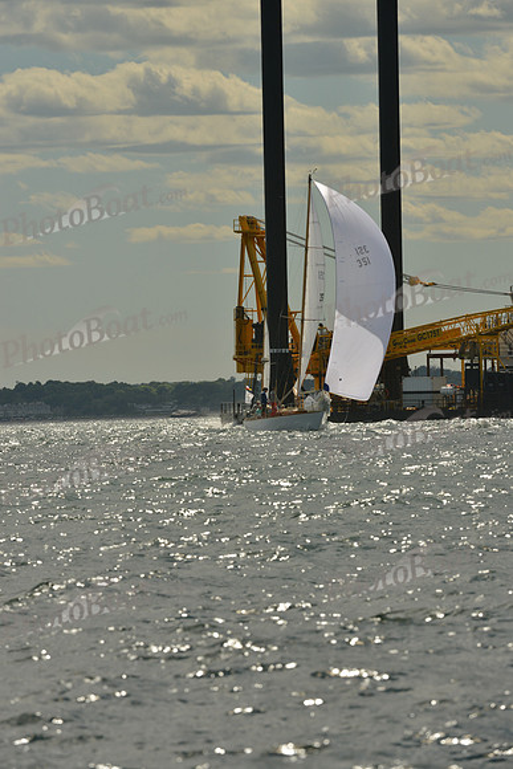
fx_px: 7476
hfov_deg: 3.9
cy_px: 384
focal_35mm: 350
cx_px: 256
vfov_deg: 5.9
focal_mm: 350
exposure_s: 1/1250
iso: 400
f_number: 11
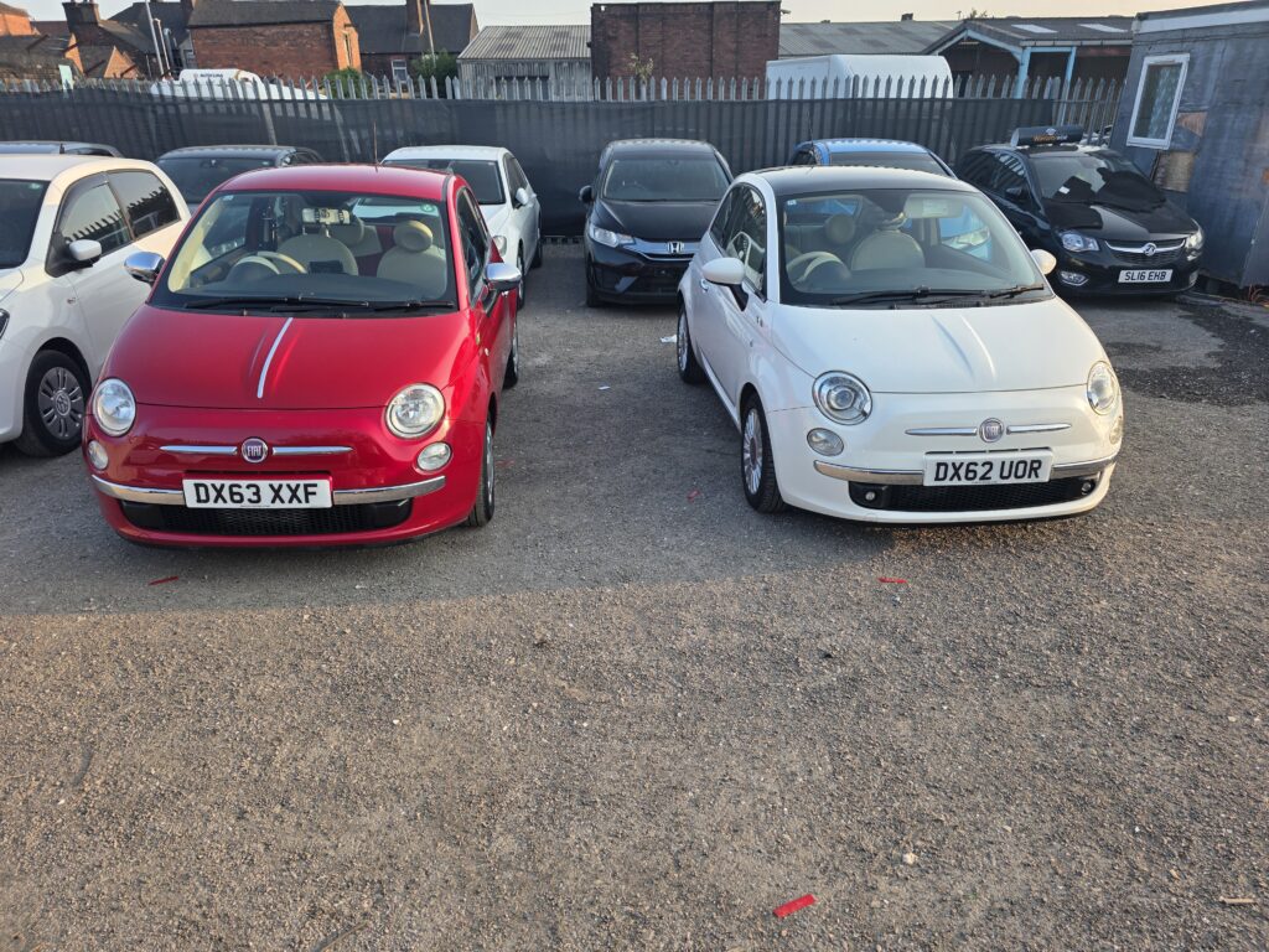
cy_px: 476
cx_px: 634
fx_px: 843
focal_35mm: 23
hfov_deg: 73.9
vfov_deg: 58.9
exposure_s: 1/359
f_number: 1.7
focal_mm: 6.3
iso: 40
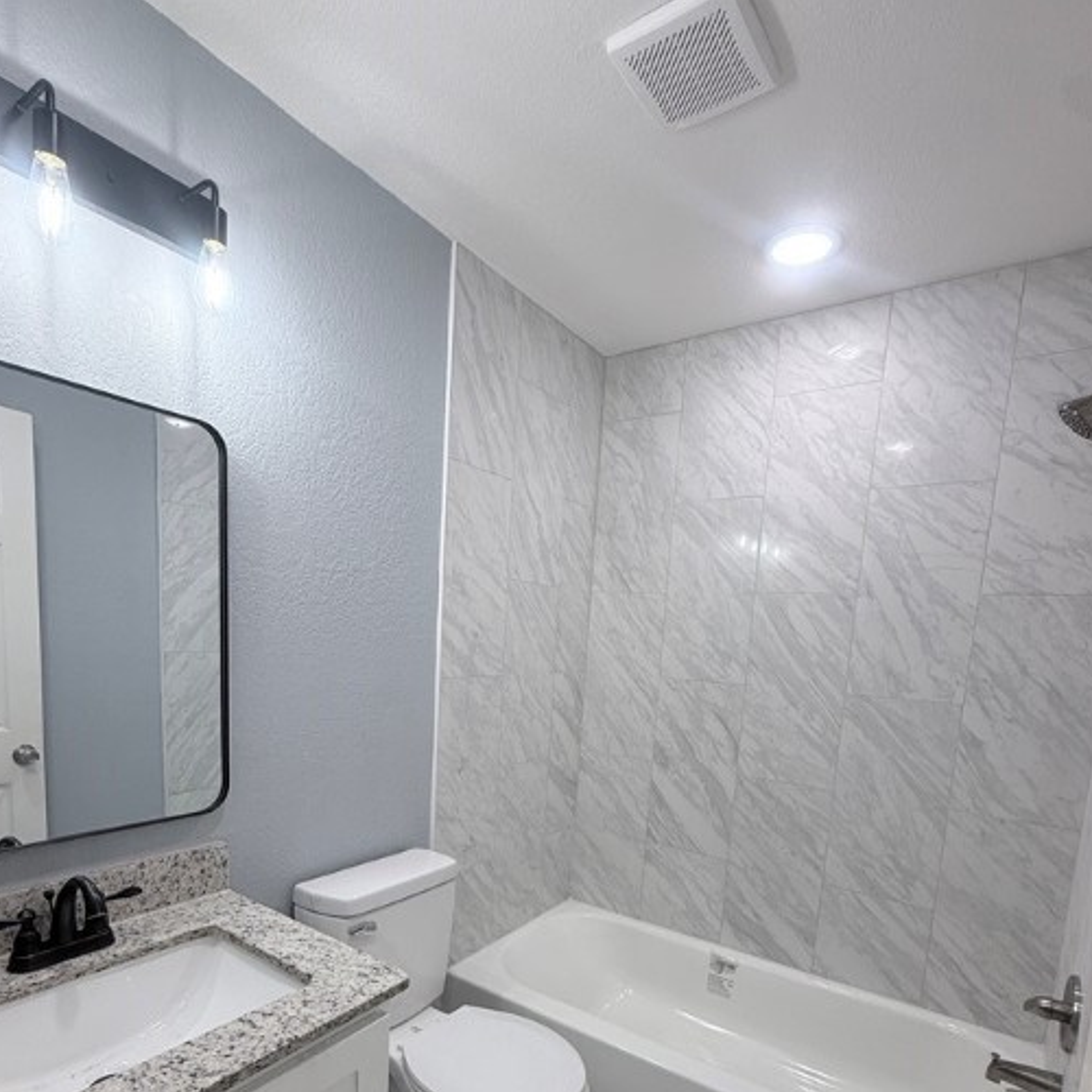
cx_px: 511
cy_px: 727
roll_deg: -4.0
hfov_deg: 77.6
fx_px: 678
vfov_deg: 75.3
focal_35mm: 19
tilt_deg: -8.7
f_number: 2.2
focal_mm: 2.22
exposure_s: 1/120
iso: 100
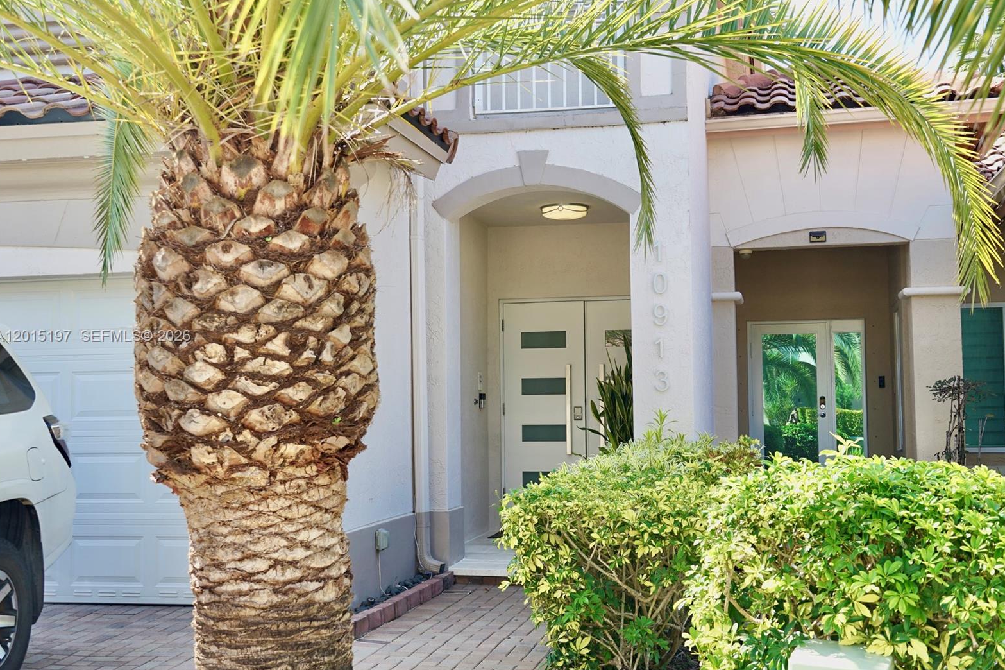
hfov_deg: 40.4
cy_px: 337
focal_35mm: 49
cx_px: 504
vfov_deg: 27.5
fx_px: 1368
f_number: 5.6
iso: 100
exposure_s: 1/100
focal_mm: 32
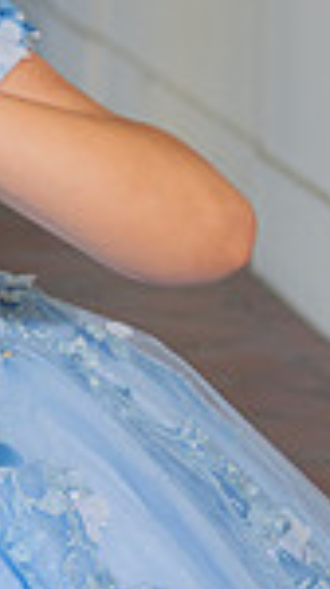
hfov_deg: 5.9
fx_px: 3044
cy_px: -10
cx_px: -507
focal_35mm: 195
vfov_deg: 11.0
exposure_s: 1/200
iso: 200
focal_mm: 48
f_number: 3.2
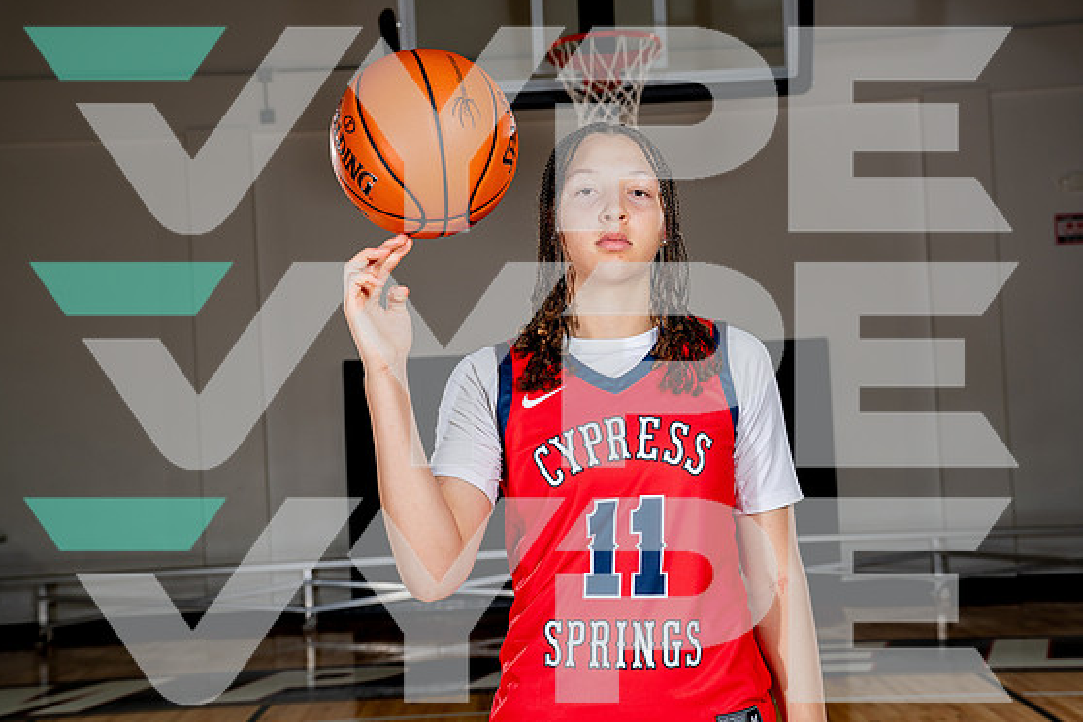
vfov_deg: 25.5
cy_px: 366
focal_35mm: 53
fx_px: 1594
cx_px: 524
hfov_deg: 37.5
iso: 200
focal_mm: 51
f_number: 5.6
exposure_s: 1/250
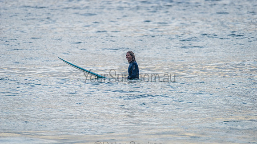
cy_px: 72
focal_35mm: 526
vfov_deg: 2.3
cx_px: 128
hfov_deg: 4.1
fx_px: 3584
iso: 125
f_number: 5.6
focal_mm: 500
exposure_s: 1/800
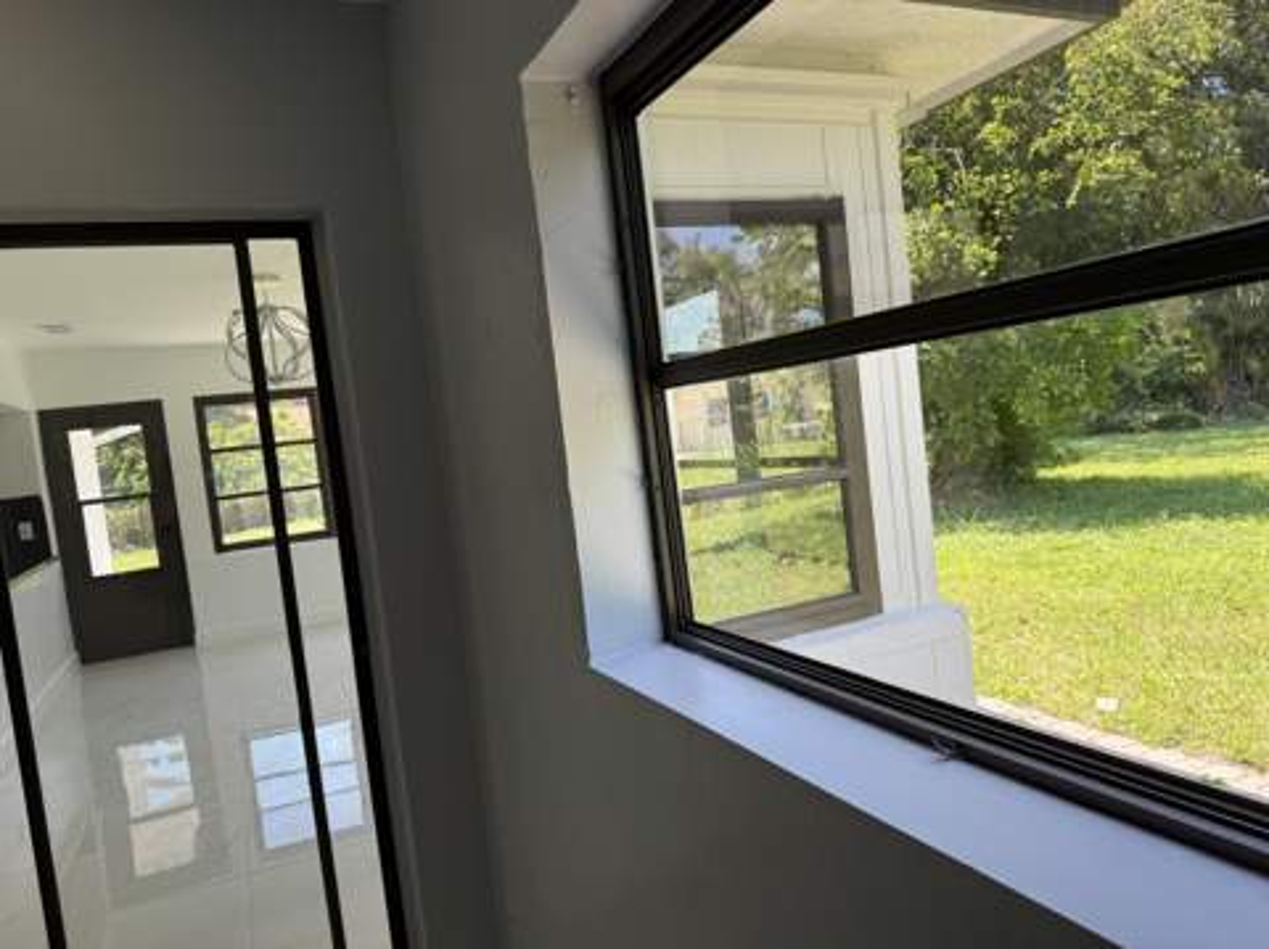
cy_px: 474
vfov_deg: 56.7
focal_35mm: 24
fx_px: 879
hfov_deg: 71.7
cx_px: 634
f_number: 1.78
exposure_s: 1/403
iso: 80
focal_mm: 6.76
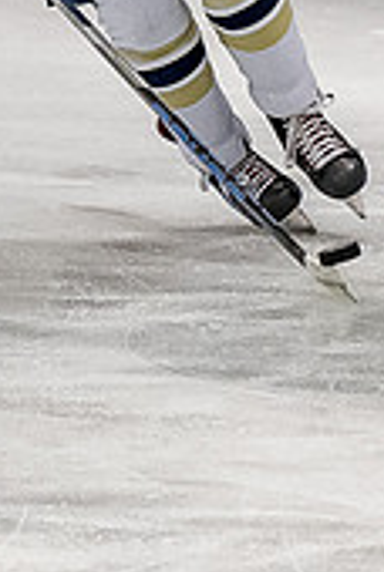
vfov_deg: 1.8
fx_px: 18197
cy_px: -119
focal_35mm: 1142
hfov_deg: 1.2
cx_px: 176
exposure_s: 1/800
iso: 2000
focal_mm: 120
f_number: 3.2
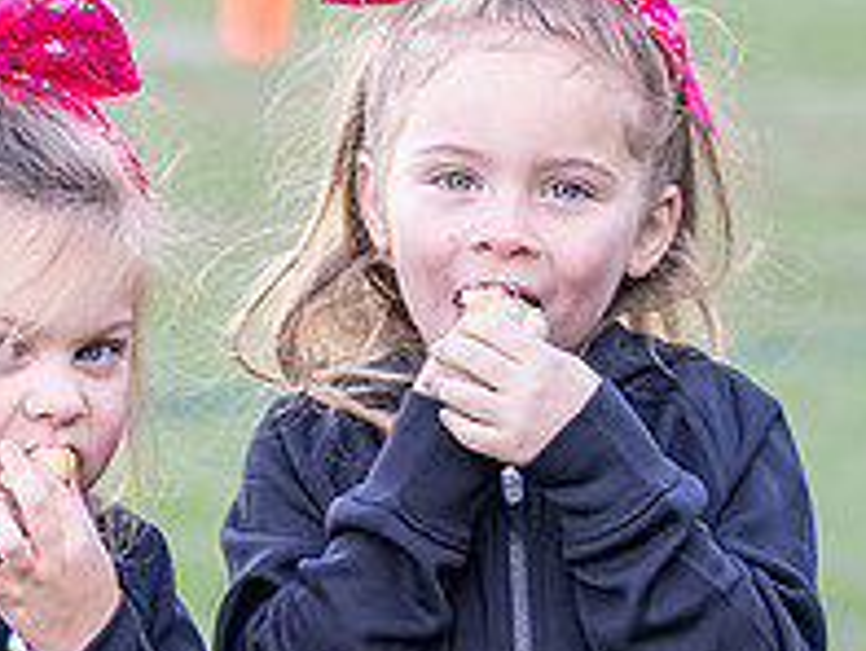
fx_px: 6283
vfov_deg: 5.9
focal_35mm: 251
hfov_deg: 7.9
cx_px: 220
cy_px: 572
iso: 500
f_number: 2.8
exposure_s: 1/800
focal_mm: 70
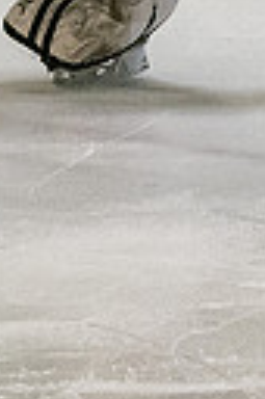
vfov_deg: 2.3
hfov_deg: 1.6
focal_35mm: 884
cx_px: 106
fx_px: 9787
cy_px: -268
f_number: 3.5
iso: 2500
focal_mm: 92
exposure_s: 1/800
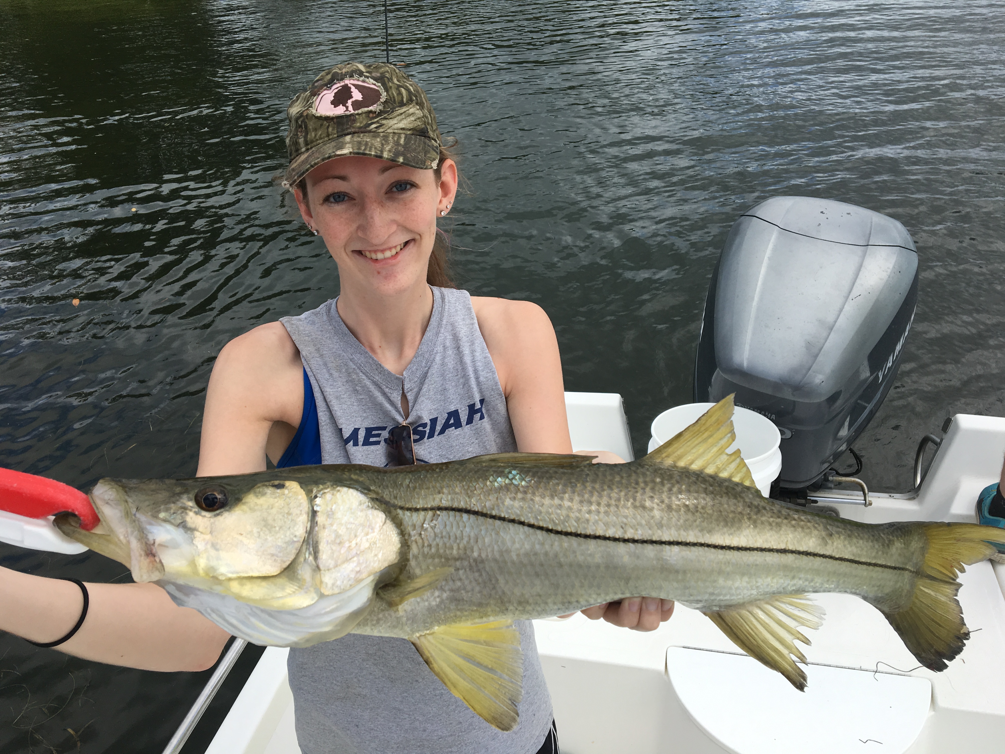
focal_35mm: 29
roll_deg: +4.2
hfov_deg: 61.7
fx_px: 842
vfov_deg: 48.2
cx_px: 502
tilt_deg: -30.7
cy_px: 377
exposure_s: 1/1538
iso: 25
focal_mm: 4.15
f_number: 2.2
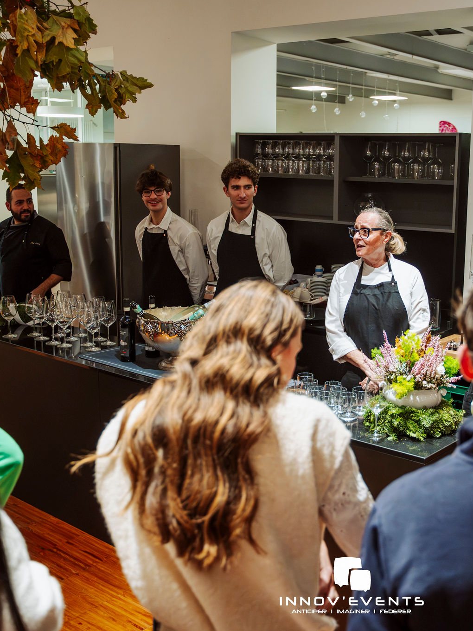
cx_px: 352
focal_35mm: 42
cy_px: 315
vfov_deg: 44.8
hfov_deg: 33.7
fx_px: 765
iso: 5000
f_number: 2.8
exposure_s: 1/250
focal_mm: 29
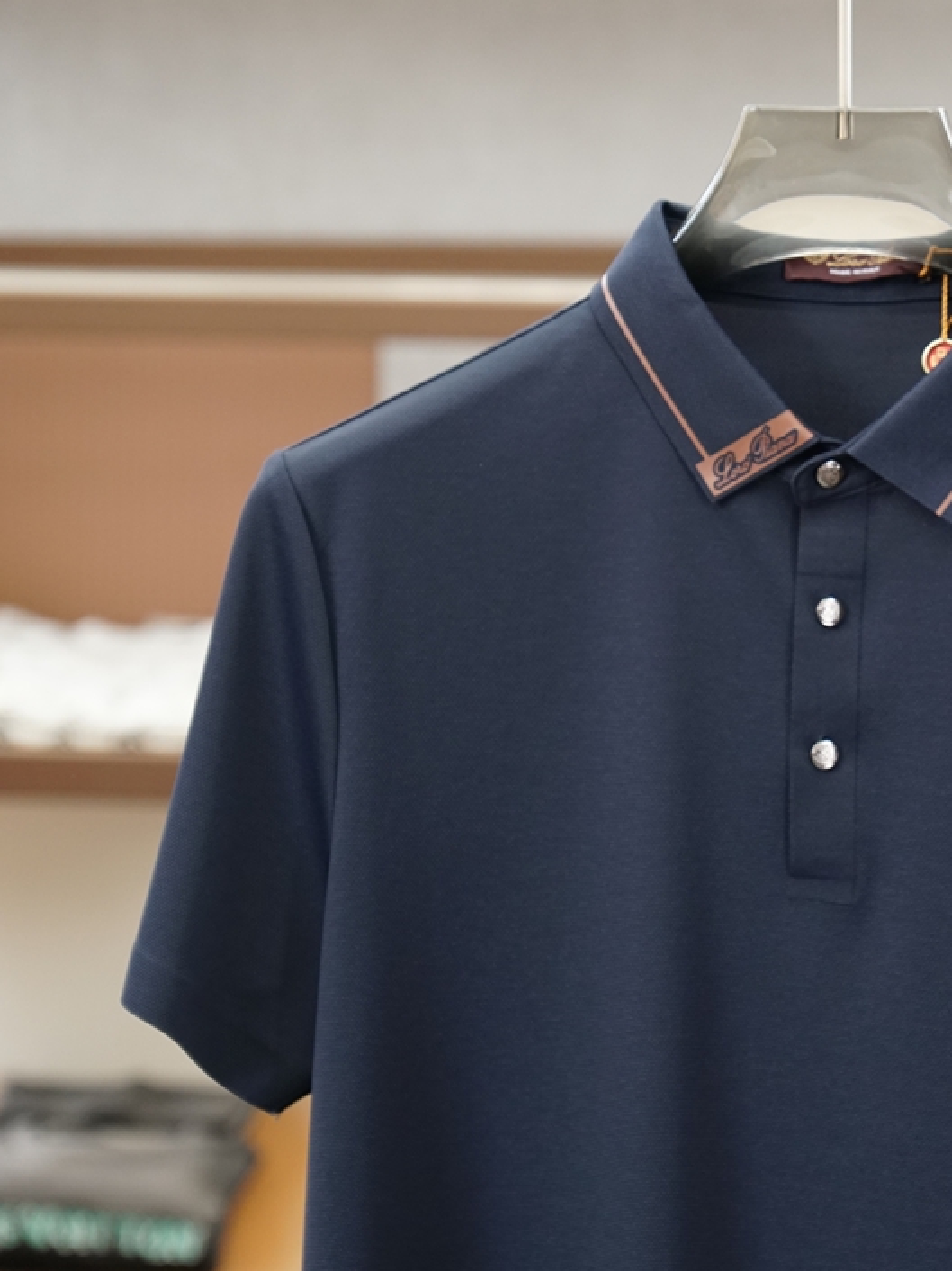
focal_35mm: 128
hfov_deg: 11.5
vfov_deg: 15.4
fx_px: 4696
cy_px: 634
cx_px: 864
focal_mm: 58
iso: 800
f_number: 3.5
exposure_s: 1/125
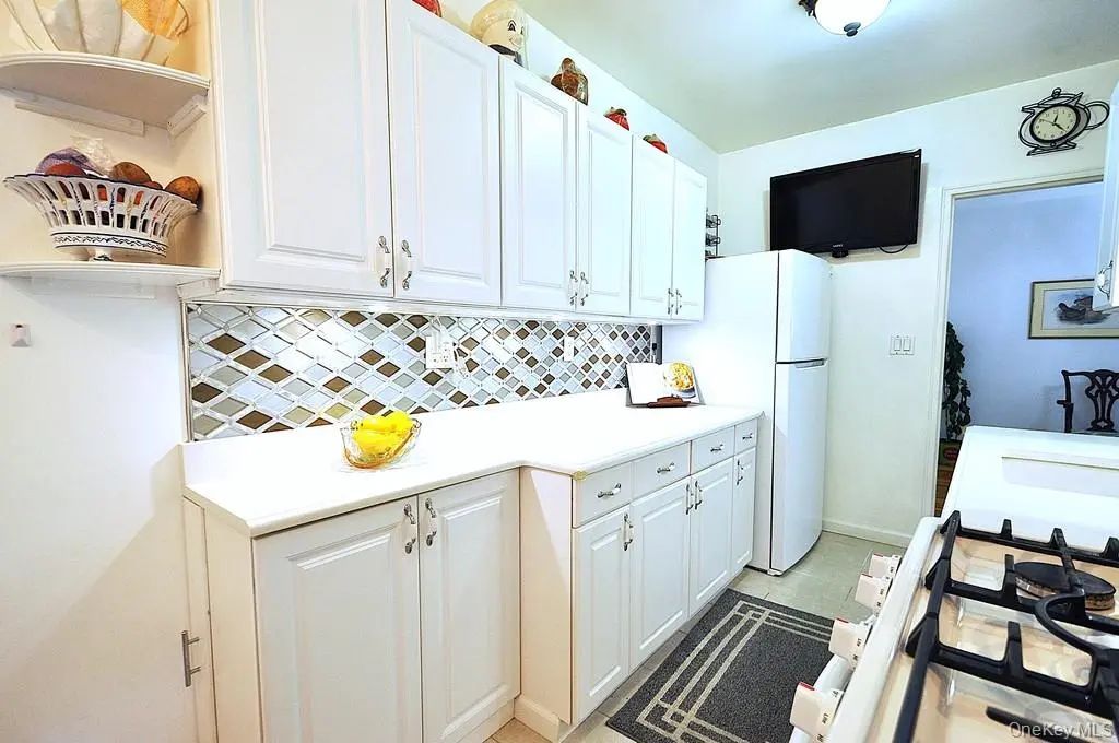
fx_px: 466
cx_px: 560
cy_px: 372
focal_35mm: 15
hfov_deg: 100.5
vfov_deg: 77.2
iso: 450
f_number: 4
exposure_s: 1/60
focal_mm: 10
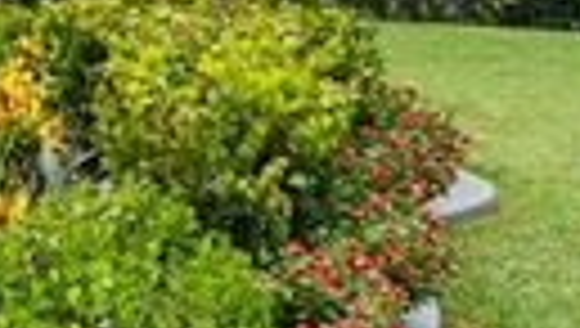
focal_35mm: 89
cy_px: -74
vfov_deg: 13.3
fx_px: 1371
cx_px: -535
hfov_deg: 17.8
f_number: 8
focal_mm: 22
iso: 800
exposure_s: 1/250
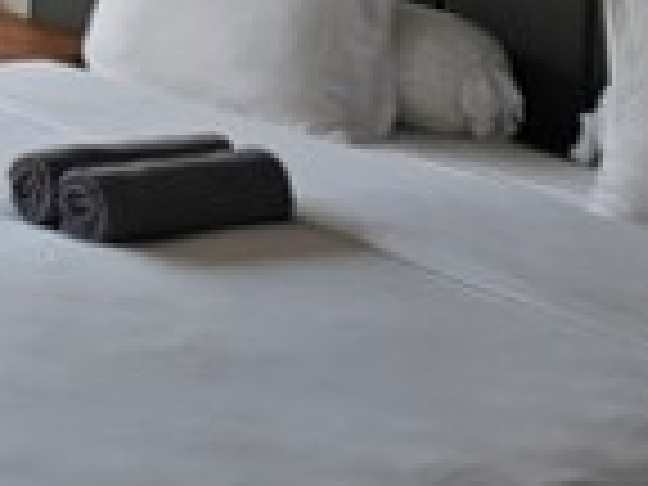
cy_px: -248
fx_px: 1835
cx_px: -353
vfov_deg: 14.1
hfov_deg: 17.7
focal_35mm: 98
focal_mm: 6.3
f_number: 1.7
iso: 12
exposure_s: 1/100
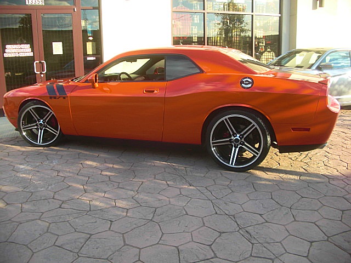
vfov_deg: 39.7
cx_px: 176
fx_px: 365
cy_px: 132
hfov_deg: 51.4
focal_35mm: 36
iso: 50
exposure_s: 1/200
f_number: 2.8
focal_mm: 6.3
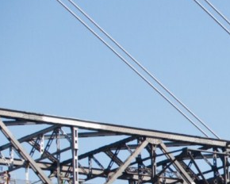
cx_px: 379
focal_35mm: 248
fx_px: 1688
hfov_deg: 7.6
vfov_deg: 6.2
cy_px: 207
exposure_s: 1/320
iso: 200
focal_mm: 50
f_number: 9
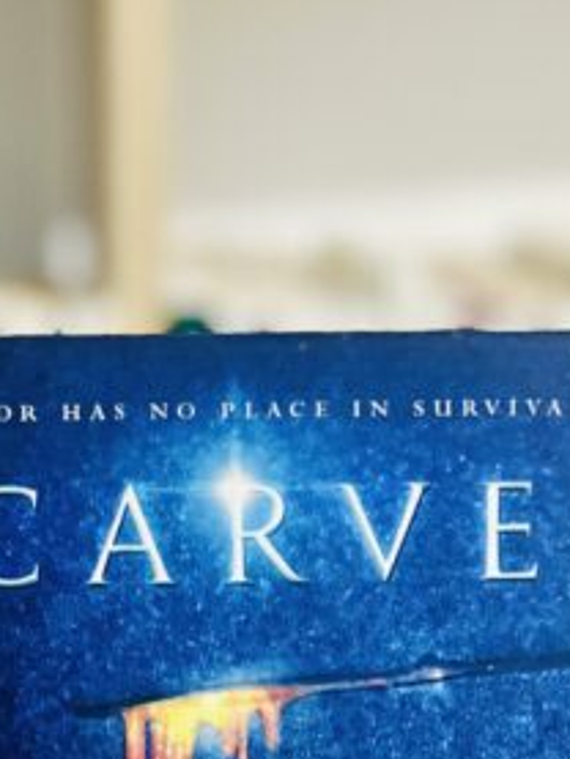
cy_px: 997
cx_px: 156
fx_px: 1645
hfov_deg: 19.5
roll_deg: +1.3
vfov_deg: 23.0
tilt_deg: -30.2
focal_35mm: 75
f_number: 1.5
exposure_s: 1/33
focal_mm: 5.7
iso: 640
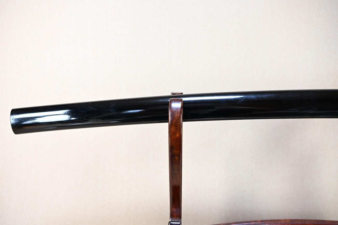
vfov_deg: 43.6
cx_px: 169
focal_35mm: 30
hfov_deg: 61.9
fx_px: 282
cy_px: 112
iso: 100
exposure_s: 1/2
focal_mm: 20
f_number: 3.5
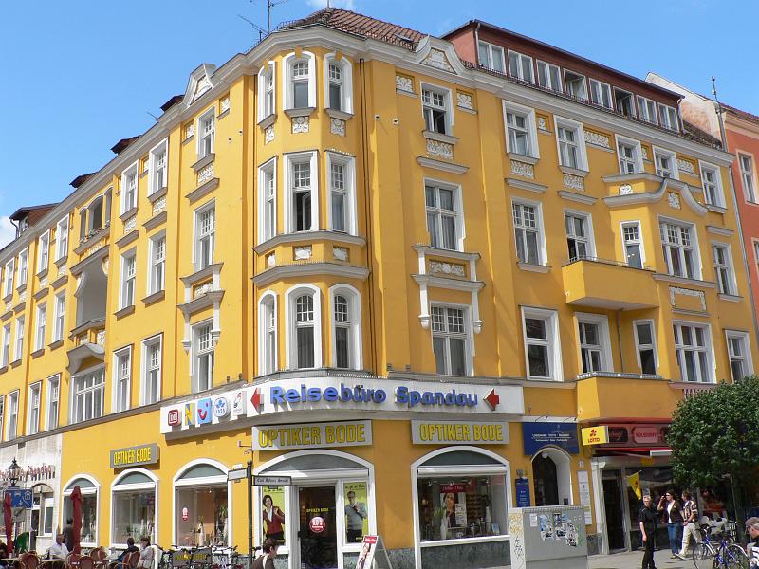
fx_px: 789
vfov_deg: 39.7
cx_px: 380
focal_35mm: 36
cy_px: 284
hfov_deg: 51.4
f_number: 5.6
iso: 80
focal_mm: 6
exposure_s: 1/400
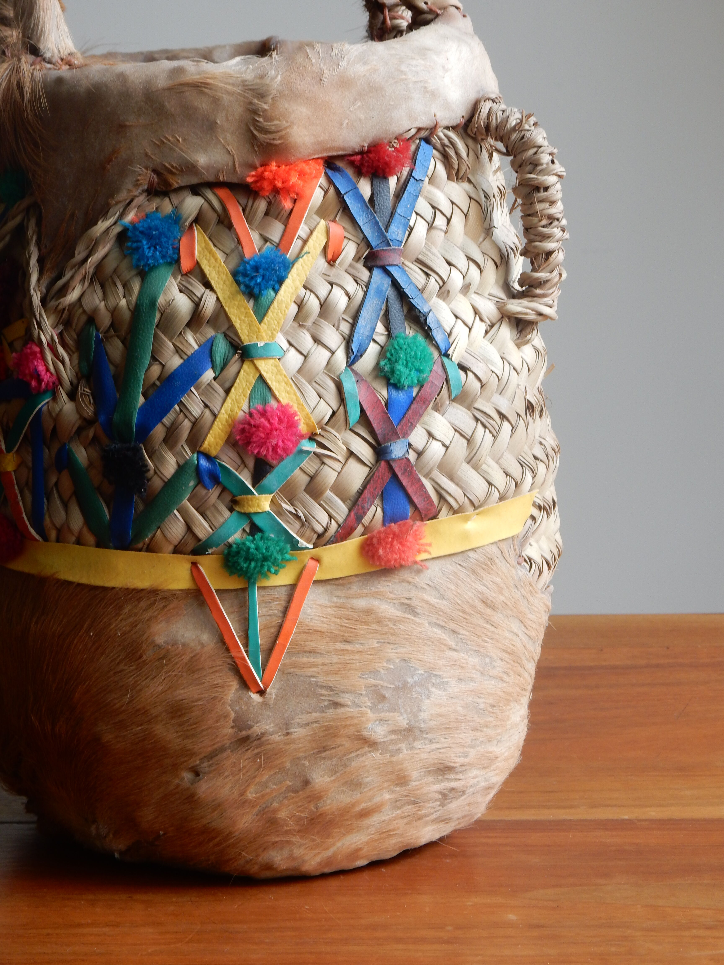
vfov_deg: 19.8
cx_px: 362
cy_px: 482
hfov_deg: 14.9
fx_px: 2761
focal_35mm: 99
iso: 125
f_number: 5.3
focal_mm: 17.6
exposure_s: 1/30
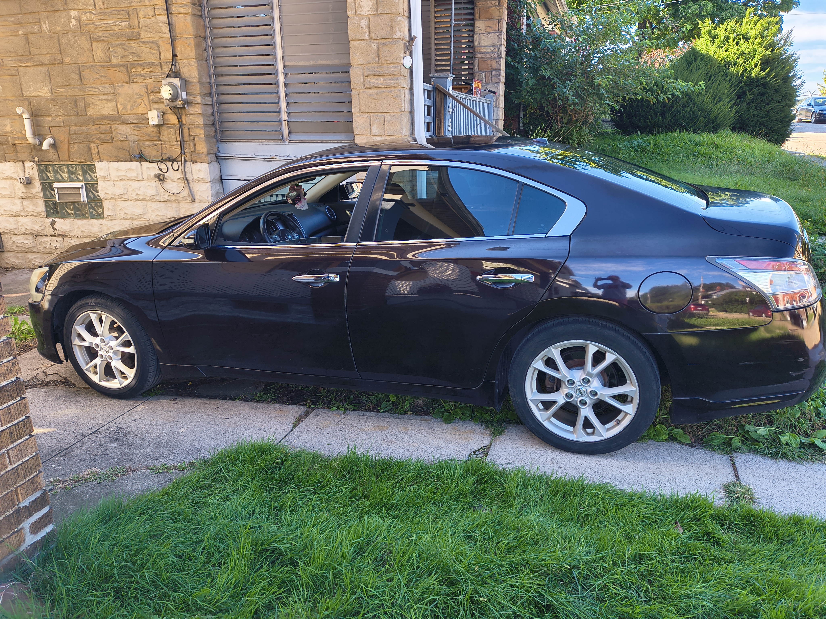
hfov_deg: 69.4
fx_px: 597
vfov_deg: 54.9
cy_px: 310
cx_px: 413
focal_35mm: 25
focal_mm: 4.68
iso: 100
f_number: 1.7
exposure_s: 1/165
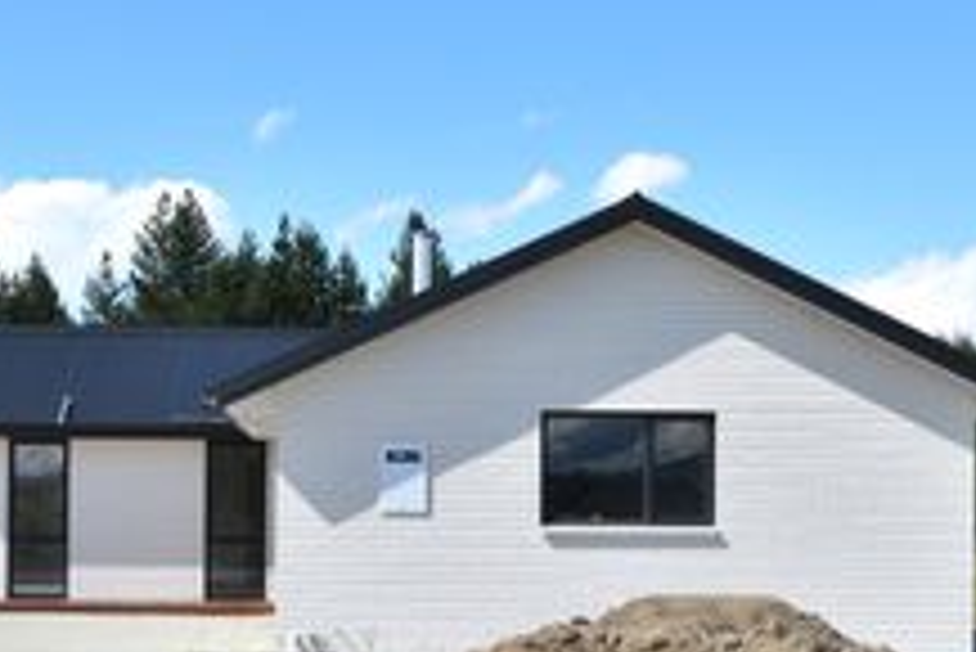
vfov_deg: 19.8
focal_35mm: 68
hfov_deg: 29.5
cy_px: 533
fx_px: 1847
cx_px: 351
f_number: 10
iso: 200
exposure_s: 1/400
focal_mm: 21
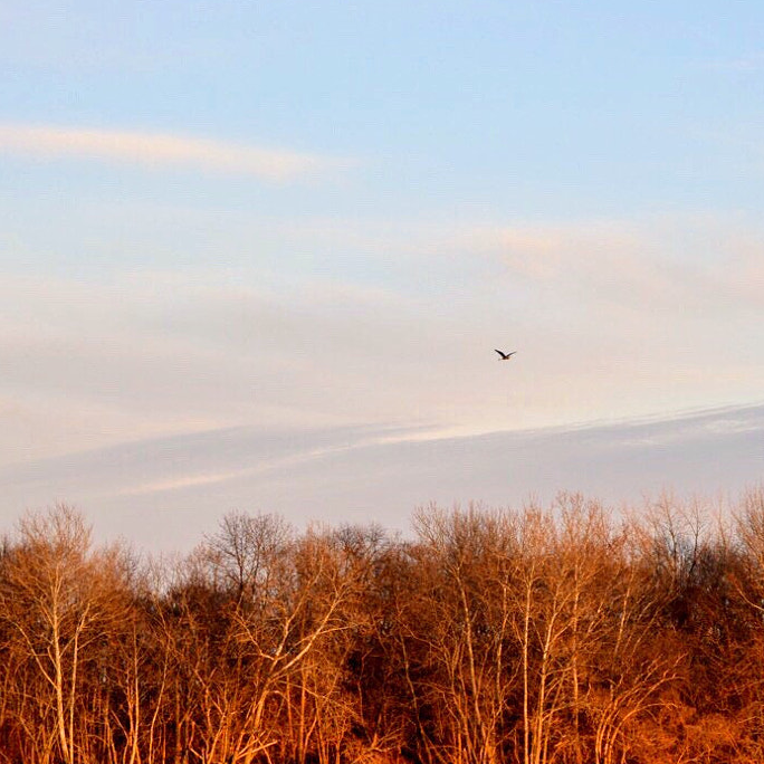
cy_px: 511
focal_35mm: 164
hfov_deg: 10.6
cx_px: 607
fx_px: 4095
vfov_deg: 10.6
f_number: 6.3
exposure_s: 1/160
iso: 200
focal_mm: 55
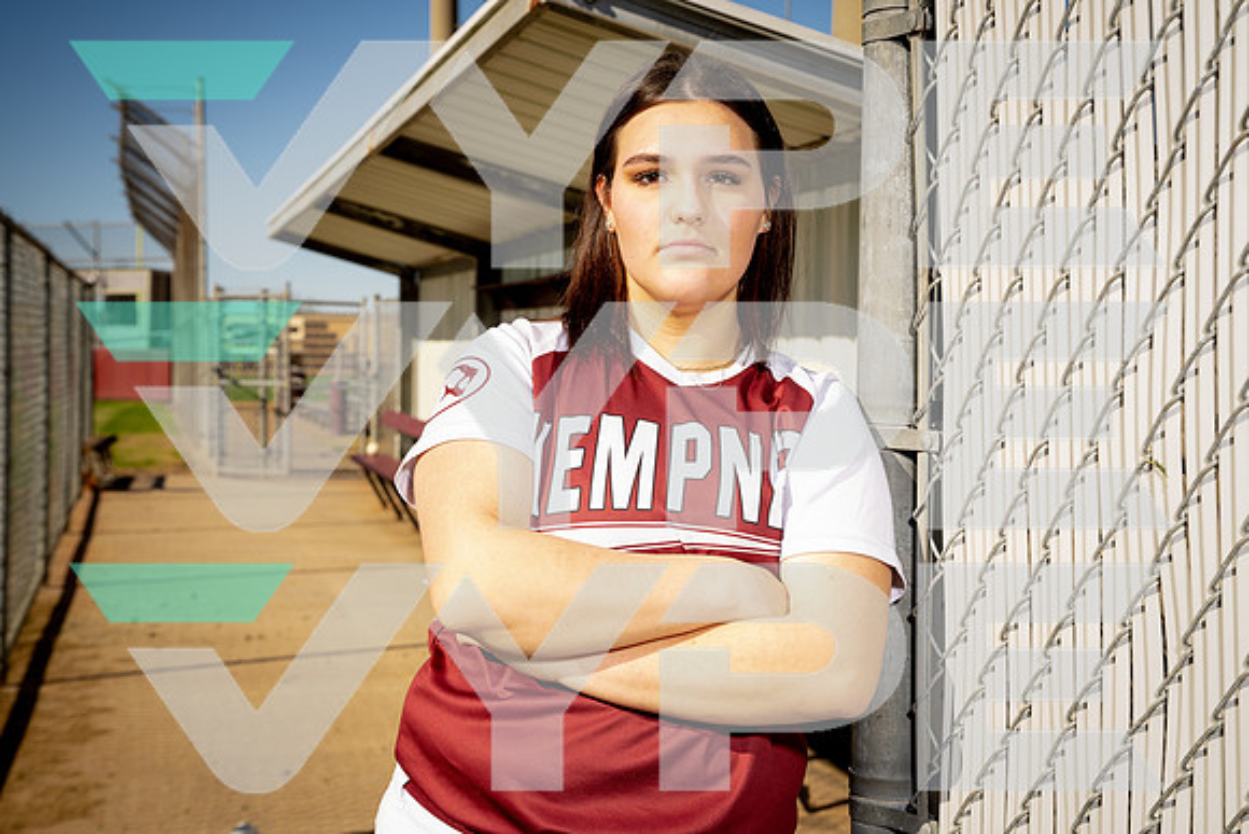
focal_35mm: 51
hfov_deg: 38.9
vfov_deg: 26.5
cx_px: 624
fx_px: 1770
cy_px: 417
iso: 100
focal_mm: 51
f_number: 7.1
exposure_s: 1/250
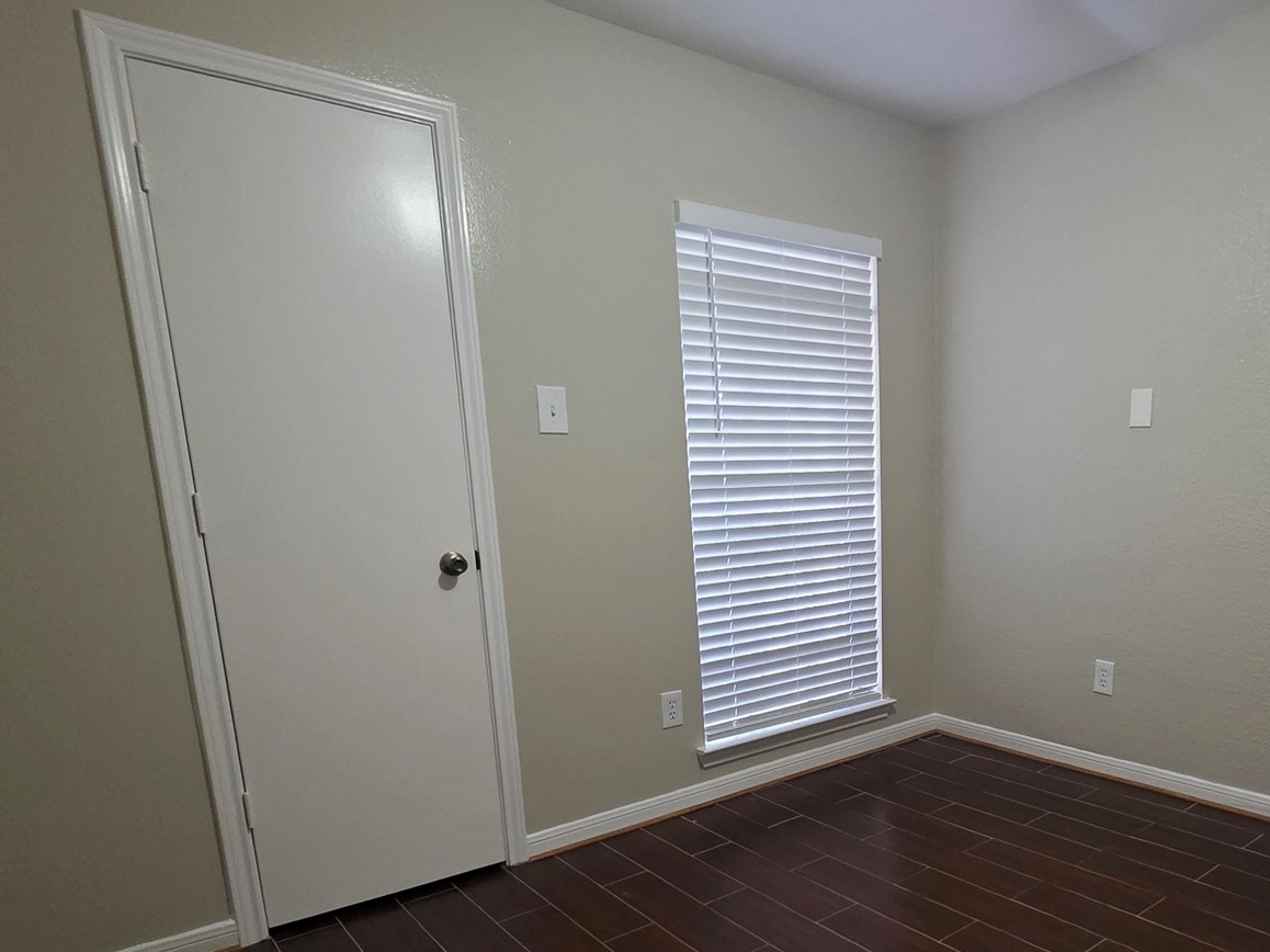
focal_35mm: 23
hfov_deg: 71.0
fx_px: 844
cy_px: 657
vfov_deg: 57.2
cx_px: 881
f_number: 1.9
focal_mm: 2.2
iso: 800
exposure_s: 1/60
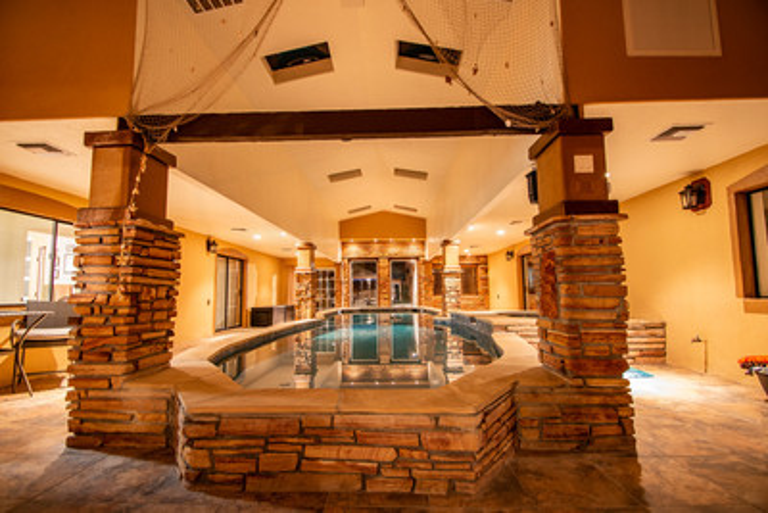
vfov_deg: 76.1
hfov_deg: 99.1
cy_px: 256
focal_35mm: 15
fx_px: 328
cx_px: 384
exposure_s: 2.5
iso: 400
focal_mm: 10
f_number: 4
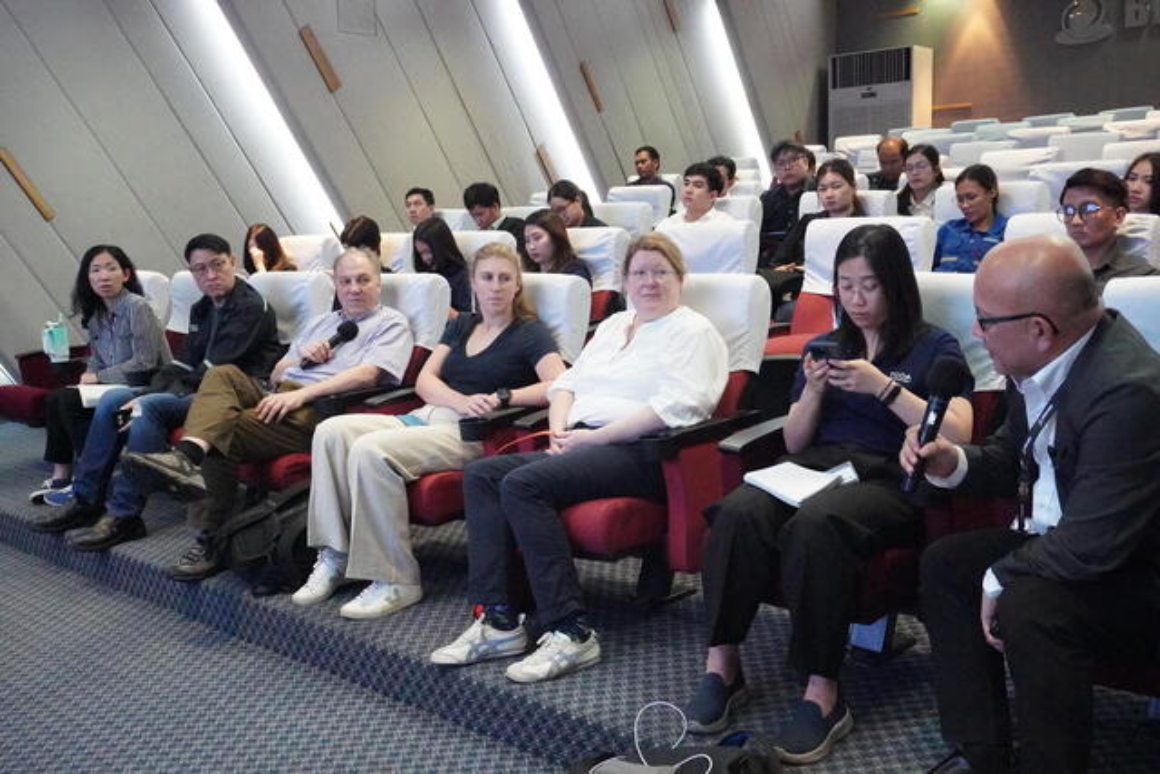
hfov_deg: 53.1
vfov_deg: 36.9
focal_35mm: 36
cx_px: 580
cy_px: 387
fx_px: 1160
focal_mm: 24
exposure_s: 1/250
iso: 16000
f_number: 6.3
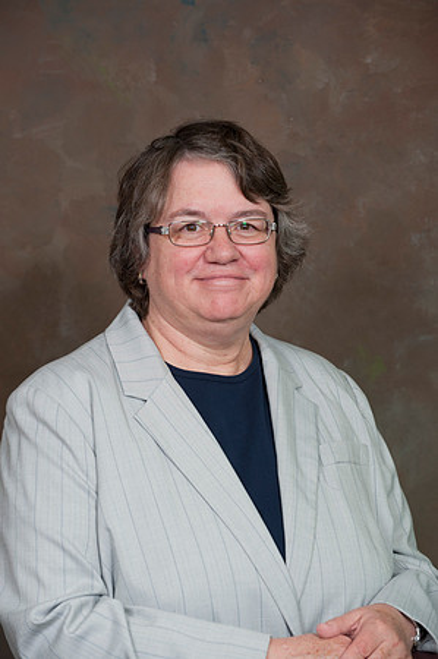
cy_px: 330
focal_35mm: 135
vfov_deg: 15.2
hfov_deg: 10.1
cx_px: 219
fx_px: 2469
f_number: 5.6
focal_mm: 135
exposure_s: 1/125
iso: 320
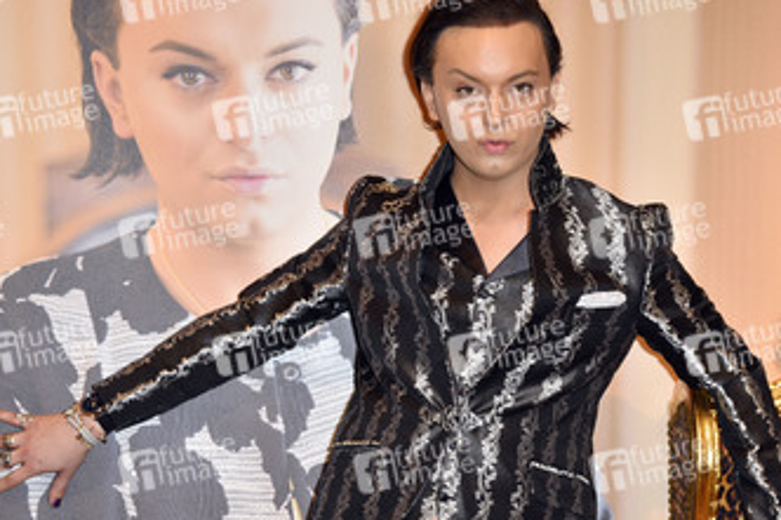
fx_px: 2060
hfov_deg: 21.5
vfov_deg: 14.4
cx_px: 446
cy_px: 289
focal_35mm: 95
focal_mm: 70
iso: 400
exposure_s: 1/160
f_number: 5
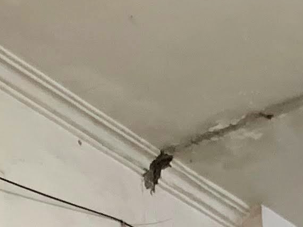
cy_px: 640
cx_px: 293
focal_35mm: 184
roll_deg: +3.8
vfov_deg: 7.3
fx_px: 1610
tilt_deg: +10.3
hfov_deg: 10.7
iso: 100
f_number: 1.8
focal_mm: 4.25
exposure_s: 1/60
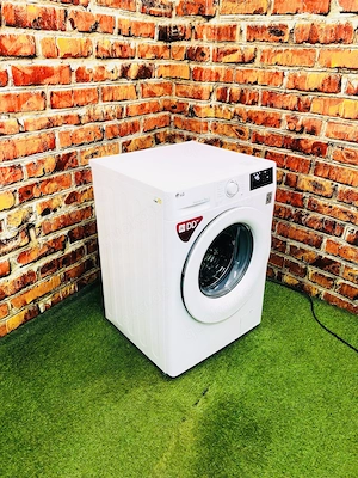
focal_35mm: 28
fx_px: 386
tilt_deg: -26.5
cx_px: 179
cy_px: 239
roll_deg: -0.5
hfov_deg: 49.7
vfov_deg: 63.4
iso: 40
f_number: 1.8
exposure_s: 1/30
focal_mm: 3.99
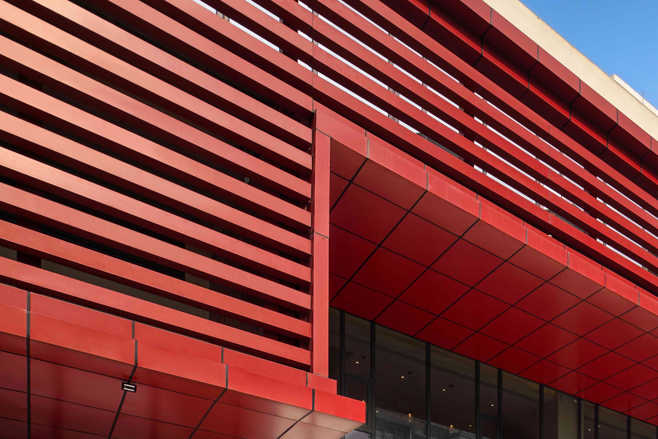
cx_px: 644
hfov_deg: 47.3
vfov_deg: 38.3
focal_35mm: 34
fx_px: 621
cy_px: 301
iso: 100
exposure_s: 1/320
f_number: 11
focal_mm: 17
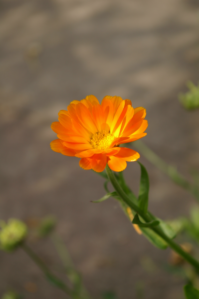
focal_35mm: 82
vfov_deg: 24.6
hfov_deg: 16.5
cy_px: 150
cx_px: 100
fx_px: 685
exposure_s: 1/350
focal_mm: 55
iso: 200
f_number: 8
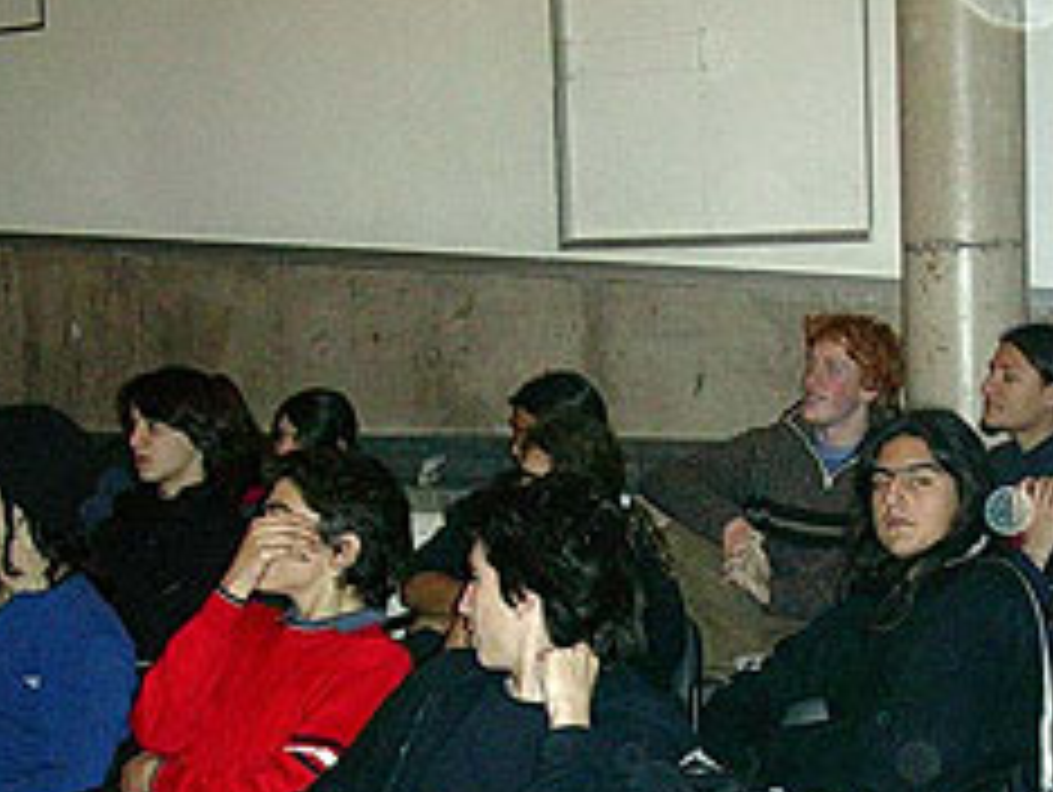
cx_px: 720
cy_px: 603
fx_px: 2497
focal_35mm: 82
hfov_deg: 23.7
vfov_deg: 17.9
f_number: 2.9
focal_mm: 6.7
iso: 112
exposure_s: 1/64
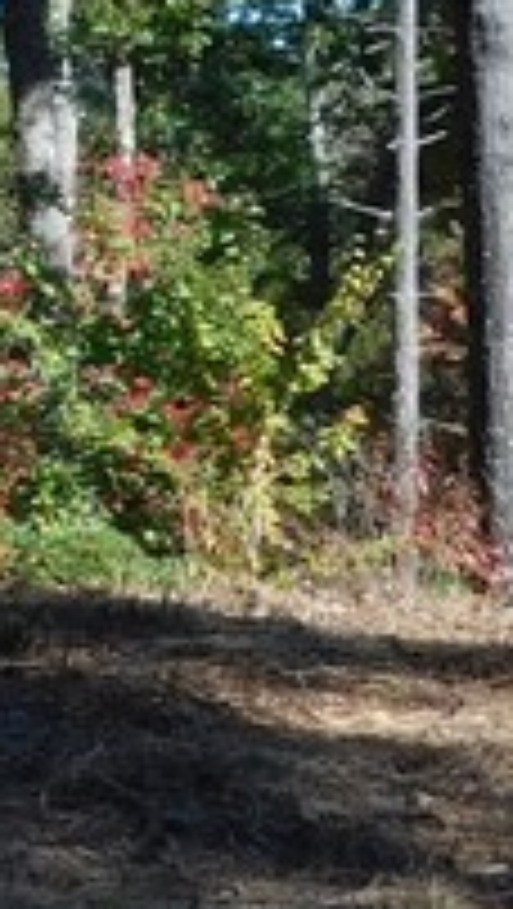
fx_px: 3064
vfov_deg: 16.7
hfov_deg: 8.7
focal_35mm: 127
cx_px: -693
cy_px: 104
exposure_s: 1/800
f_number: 3
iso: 125
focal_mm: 4
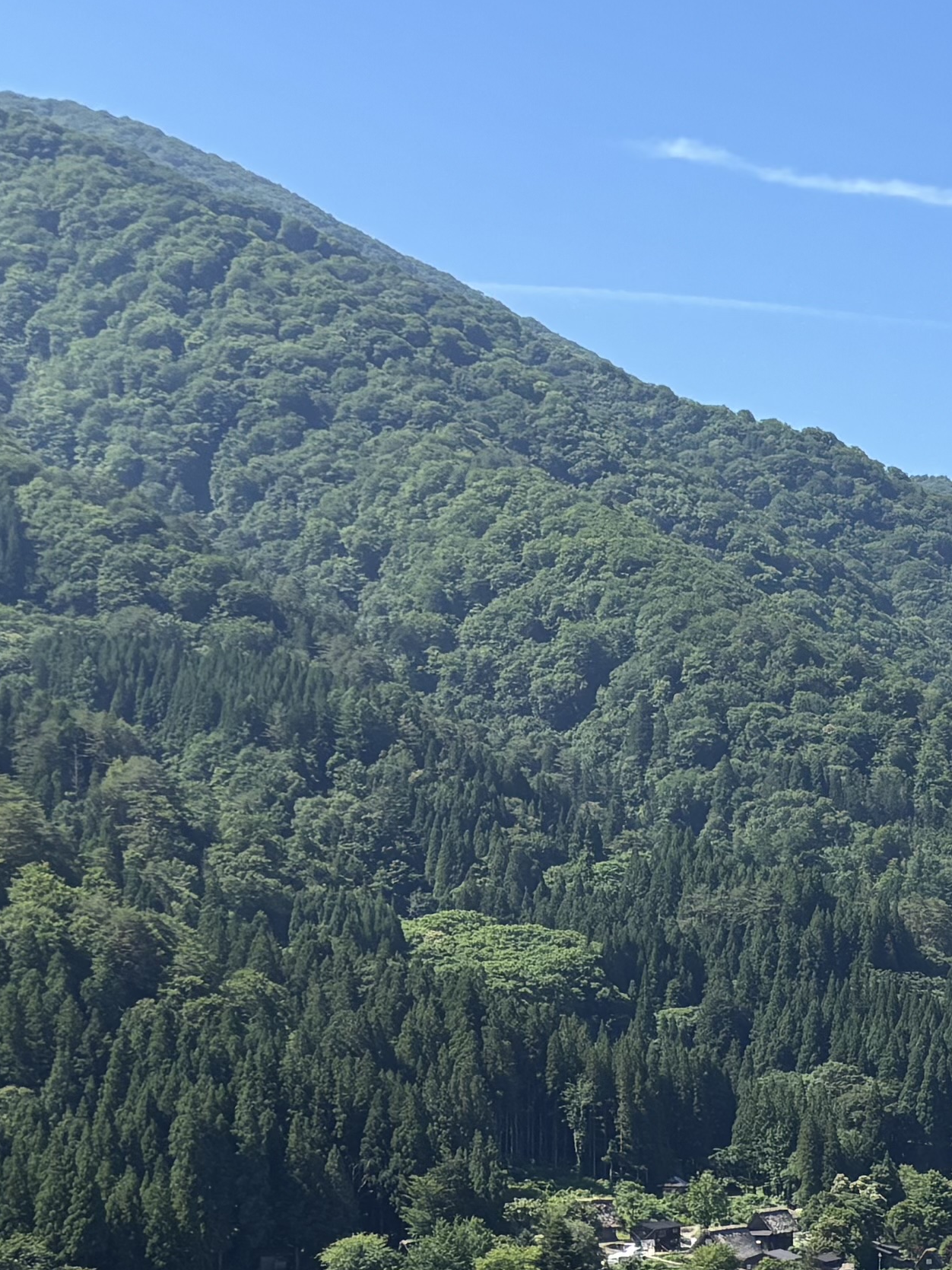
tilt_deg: -3.2
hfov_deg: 14.2
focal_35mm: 89
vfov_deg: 21.5
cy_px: 1172
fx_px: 3263
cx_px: 1841
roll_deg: -0.6
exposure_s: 1/1912
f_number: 1.6
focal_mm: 5.96
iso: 50
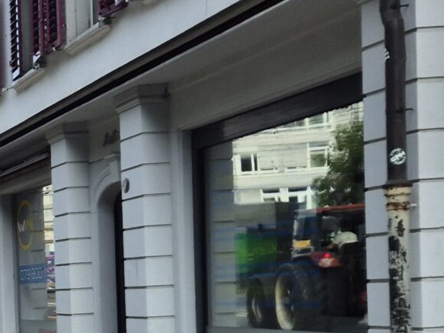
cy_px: 392
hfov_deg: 17.0
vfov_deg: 14.2
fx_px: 1295
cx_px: -279
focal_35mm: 101
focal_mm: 5.4
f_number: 1.8
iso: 25
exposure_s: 1/606
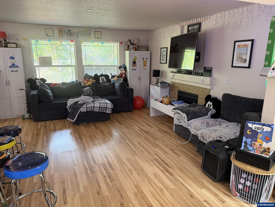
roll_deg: -0.2
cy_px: 104
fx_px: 191
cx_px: 138
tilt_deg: -13.9
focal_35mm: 24
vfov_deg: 56.8
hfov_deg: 71.6
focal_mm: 6.76
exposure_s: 1/60
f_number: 1.78
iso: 250
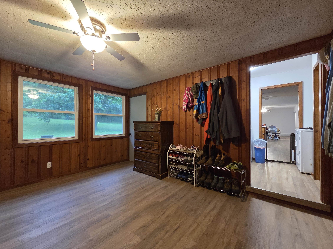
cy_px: 124
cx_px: 166
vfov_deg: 89.9
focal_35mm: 13
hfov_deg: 106.2
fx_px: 125
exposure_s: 1/60
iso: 1250
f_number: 2.2
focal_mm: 2.2
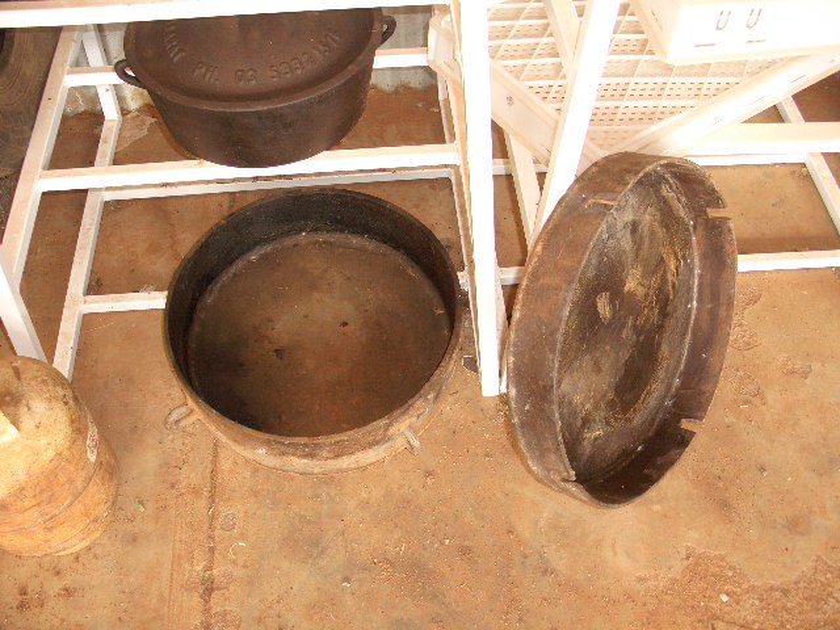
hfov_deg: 55.4
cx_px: 420
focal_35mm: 33
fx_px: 801
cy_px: 315
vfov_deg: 42.9
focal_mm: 7.1
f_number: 2.8
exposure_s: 1/60
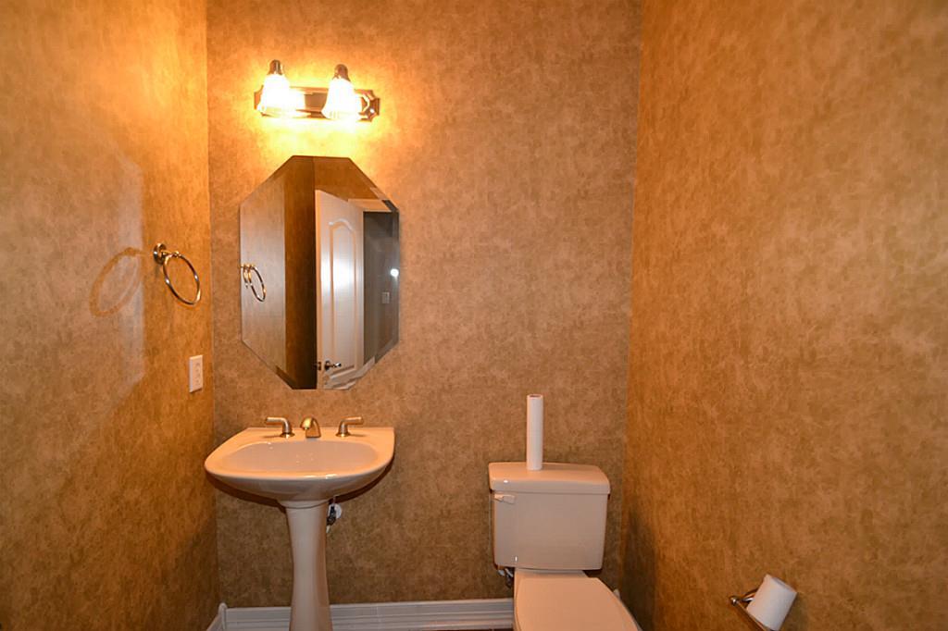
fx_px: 395
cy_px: 316
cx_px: 474
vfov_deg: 77.3
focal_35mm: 15
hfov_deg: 100.4
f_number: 3.5
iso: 560
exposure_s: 1/60
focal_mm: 10
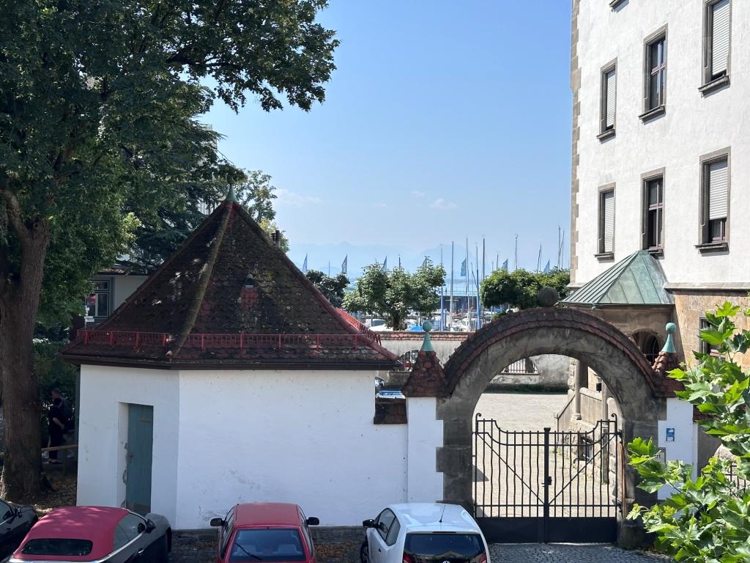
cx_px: 375
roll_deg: -1.6
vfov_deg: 30.3
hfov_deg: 39.7
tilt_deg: +1.4
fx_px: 1040
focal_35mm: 48
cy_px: 282
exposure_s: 1/3058
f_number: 1.78
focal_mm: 6.86
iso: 64
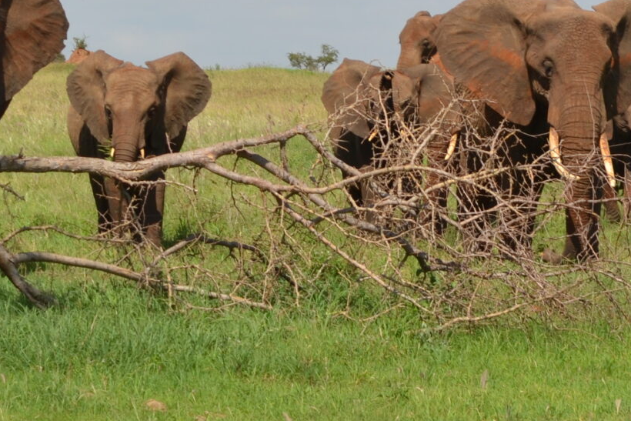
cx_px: 242
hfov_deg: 8.0
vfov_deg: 5.3
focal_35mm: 258
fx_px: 4515
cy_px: 44
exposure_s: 1/250
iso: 100
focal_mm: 55
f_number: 8
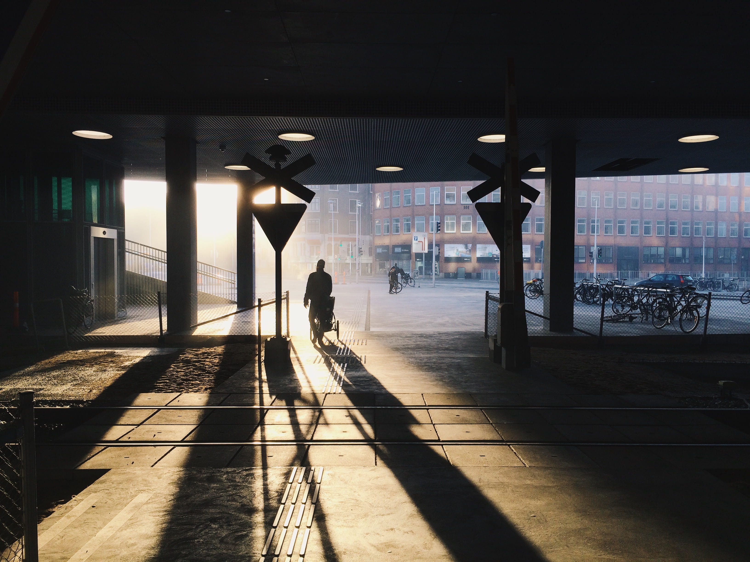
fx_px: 628
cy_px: 281
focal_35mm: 29
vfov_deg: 48.2
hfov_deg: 61.7
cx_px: 375
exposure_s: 1/394
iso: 32
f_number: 2.2
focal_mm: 4.15
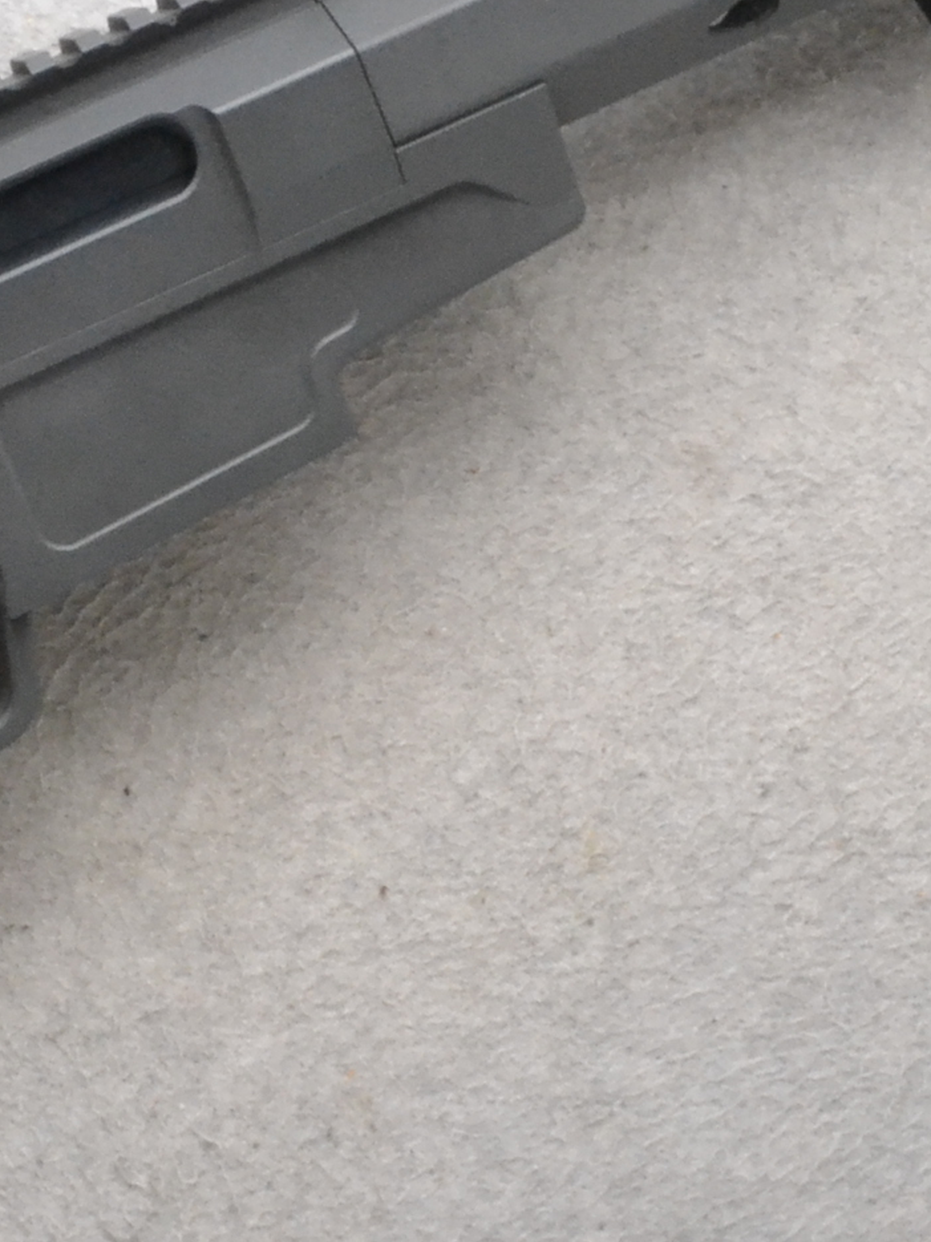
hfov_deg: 15.2
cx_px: 48
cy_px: 498
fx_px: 3443
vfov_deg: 20.4
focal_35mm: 96
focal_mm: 18
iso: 3200
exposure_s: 1/160
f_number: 20
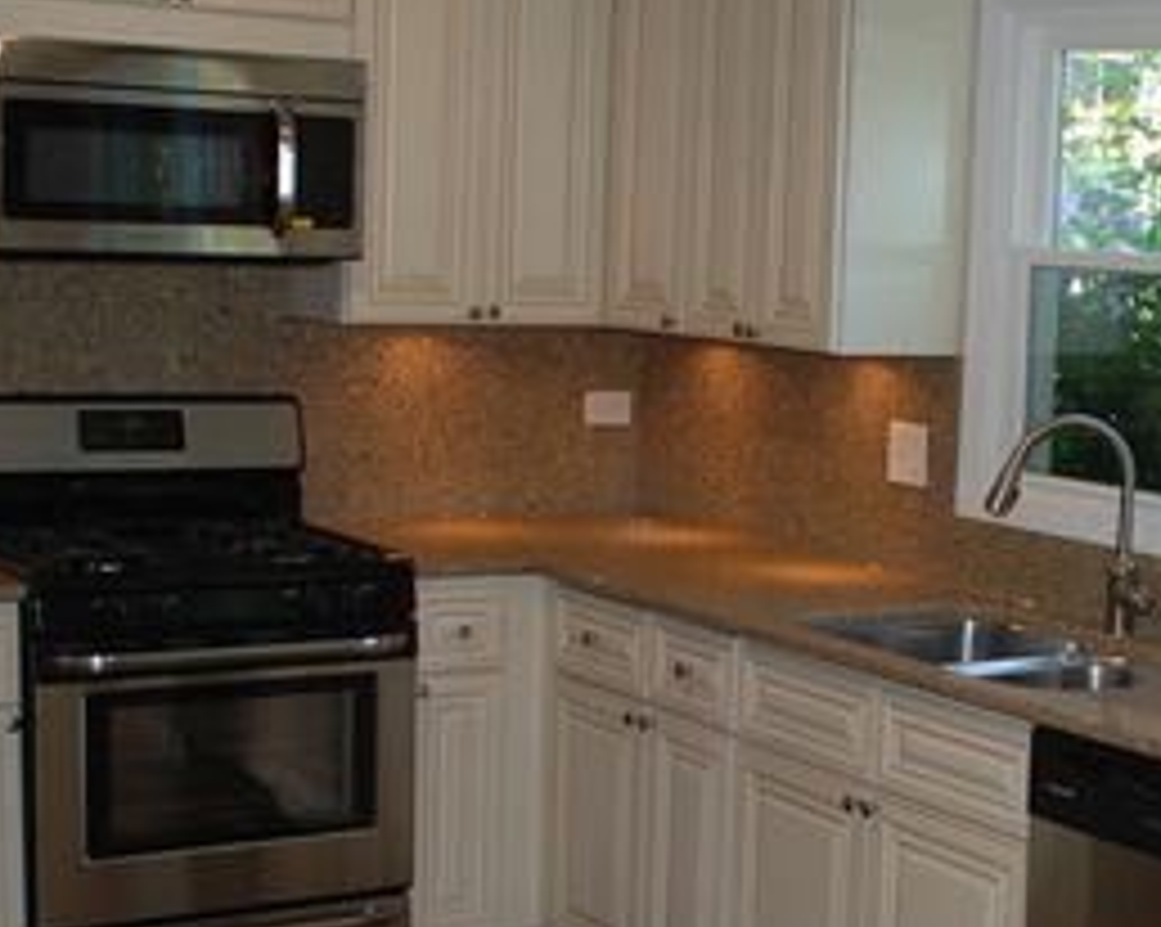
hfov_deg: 26.8
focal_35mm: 70
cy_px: 580
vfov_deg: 21.8
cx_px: 882
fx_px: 2403
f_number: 3.8
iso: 200
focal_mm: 20
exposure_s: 1/60
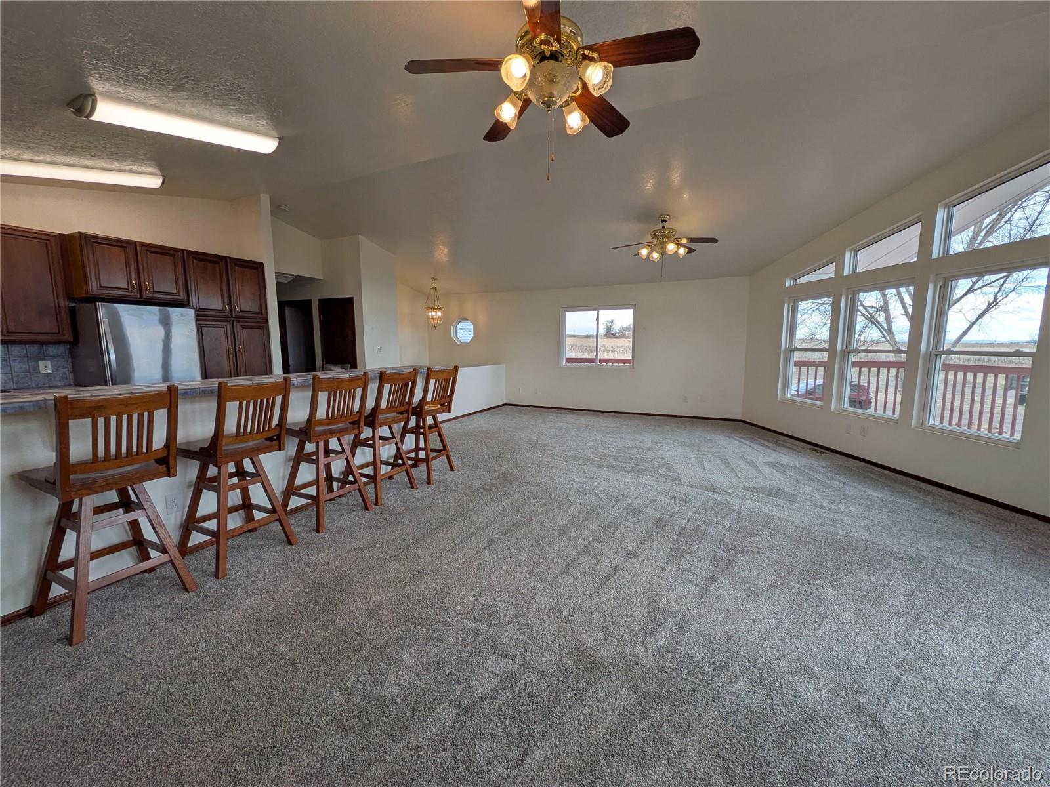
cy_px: 394
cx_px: 525
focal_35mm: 14
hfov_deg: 102.1
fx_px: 425
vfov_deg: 85.7
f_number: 2.2
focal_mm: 1.83
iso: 59
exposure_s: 1/285
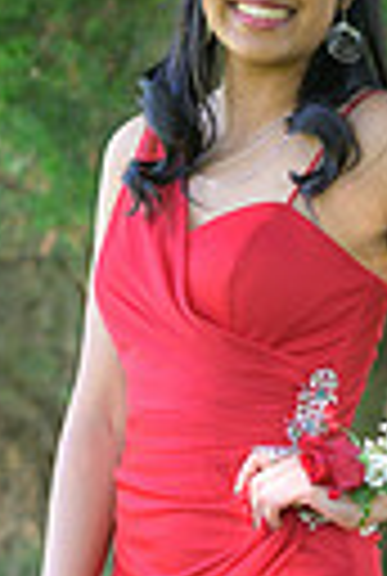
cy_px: 626
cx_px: 315
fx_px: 4779
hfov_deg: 4.6
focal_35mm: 298
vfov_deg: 6.9
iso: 400
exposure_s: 1/250
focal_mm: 85
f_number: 3.5
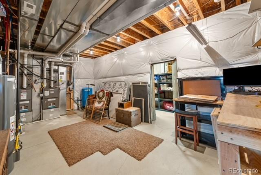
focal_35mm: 14
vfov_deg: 81.3
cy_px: 88
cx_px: 130
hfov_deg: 104.2
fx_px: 102
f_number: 8
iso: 800
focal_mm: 14
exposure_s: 1.3
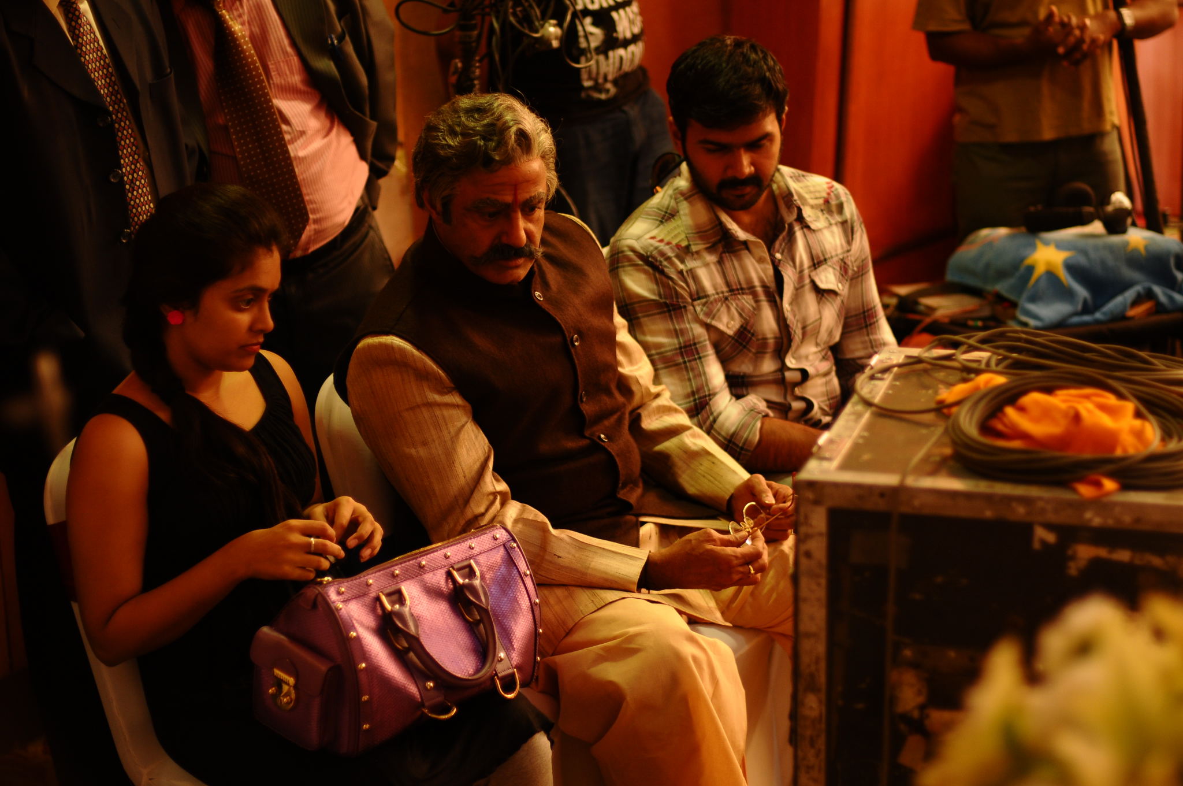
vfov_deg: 18.1
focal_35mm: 75
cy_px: 393
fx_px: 2461
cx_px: 592
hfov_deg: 27.0
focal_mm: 50
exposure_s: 1/60
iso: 400
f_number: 1.6
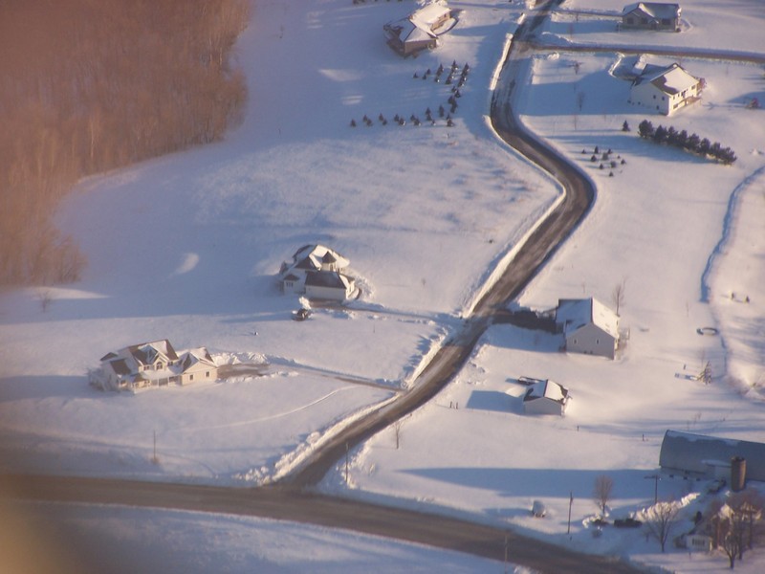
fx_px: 5923
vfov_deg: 5.5
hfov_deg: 7.4
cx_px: 382
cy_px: 287
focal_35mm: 268
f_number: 5
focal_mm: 44.4
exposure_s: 1/350
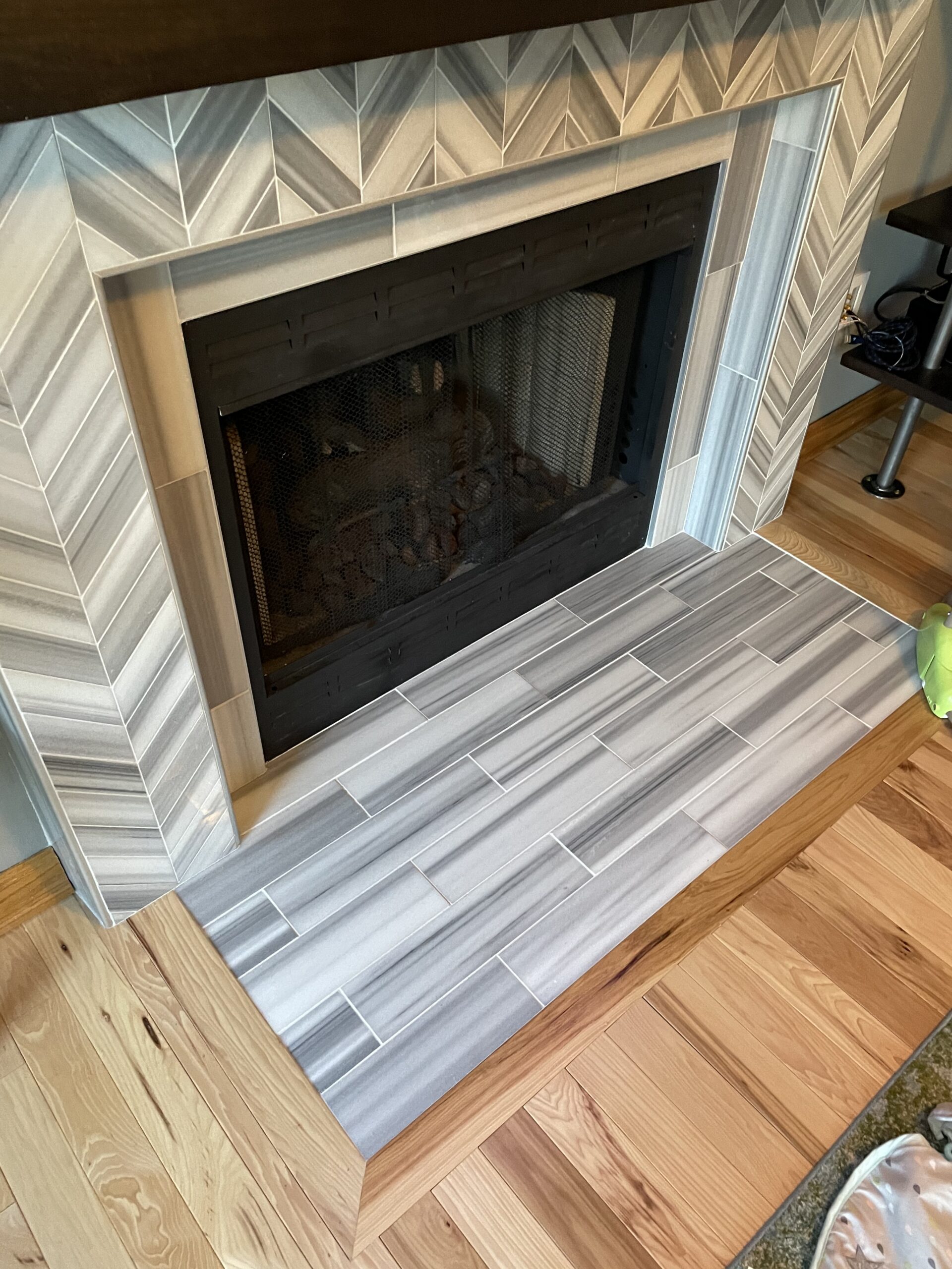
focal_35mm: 26
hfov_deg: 53.1
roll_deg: -3.0
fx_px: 953
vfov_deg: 67.3
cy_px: 634
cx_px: 476
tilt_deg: -42.7
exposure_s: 1/40
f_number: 1.6
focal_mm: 4.2
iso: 500
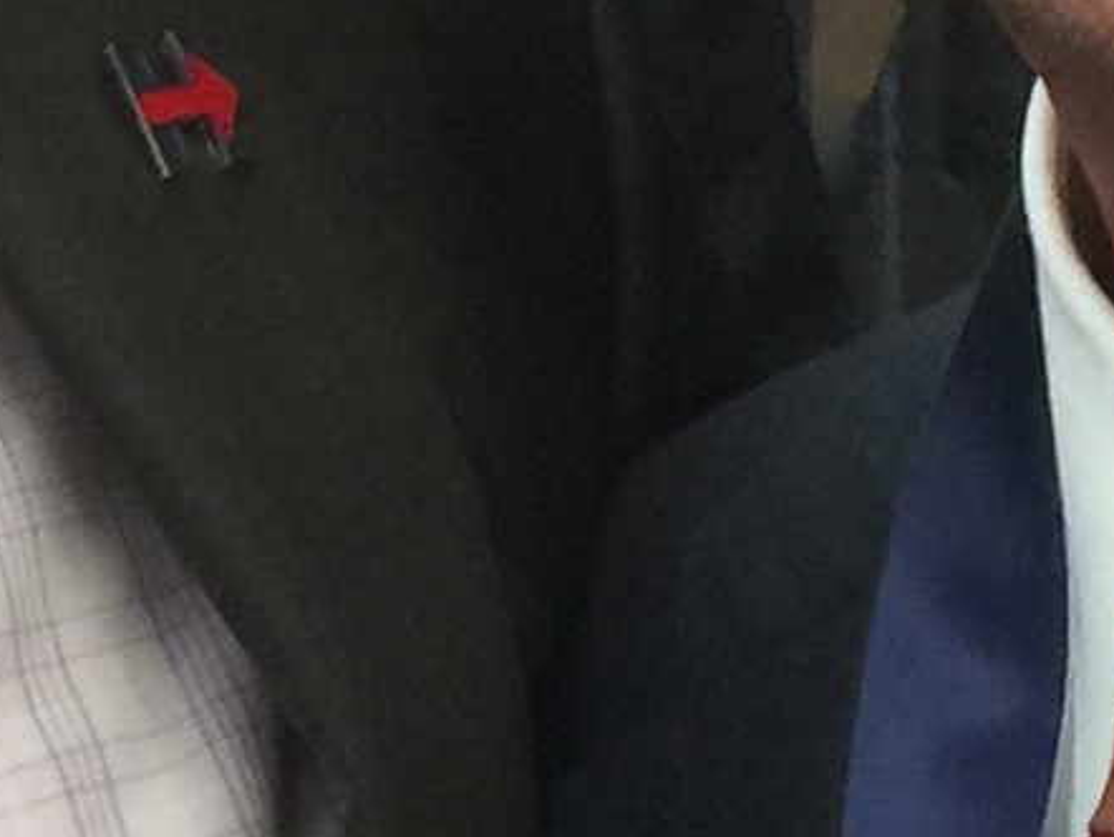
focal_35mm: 214
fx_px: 6891
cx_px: -703
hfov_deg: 8.9
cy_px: 658
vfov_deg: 6.9
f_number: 2.2
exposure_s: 1/15
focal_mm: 4.15
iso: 80
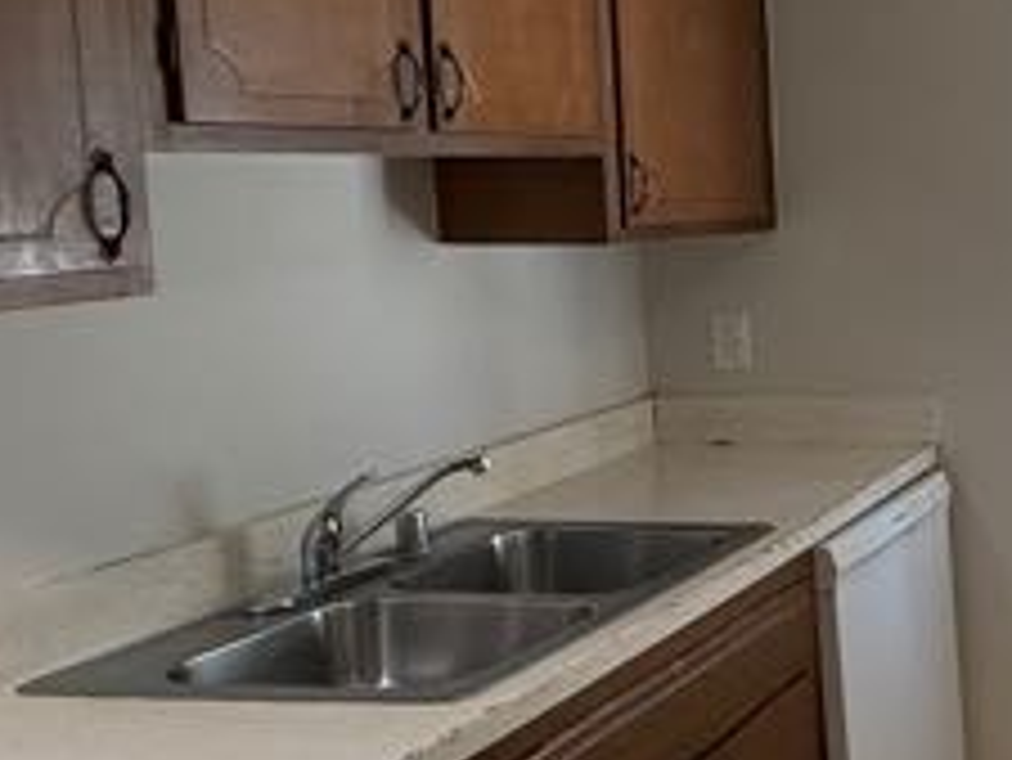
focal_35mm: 52
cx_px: 1363
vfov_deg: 28.0
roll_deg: -0.2
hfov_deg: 28.9
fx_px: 1521
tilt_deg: -5.3
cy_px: 308
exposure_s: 1/120
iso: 320
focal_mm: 2.22
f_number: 2.2
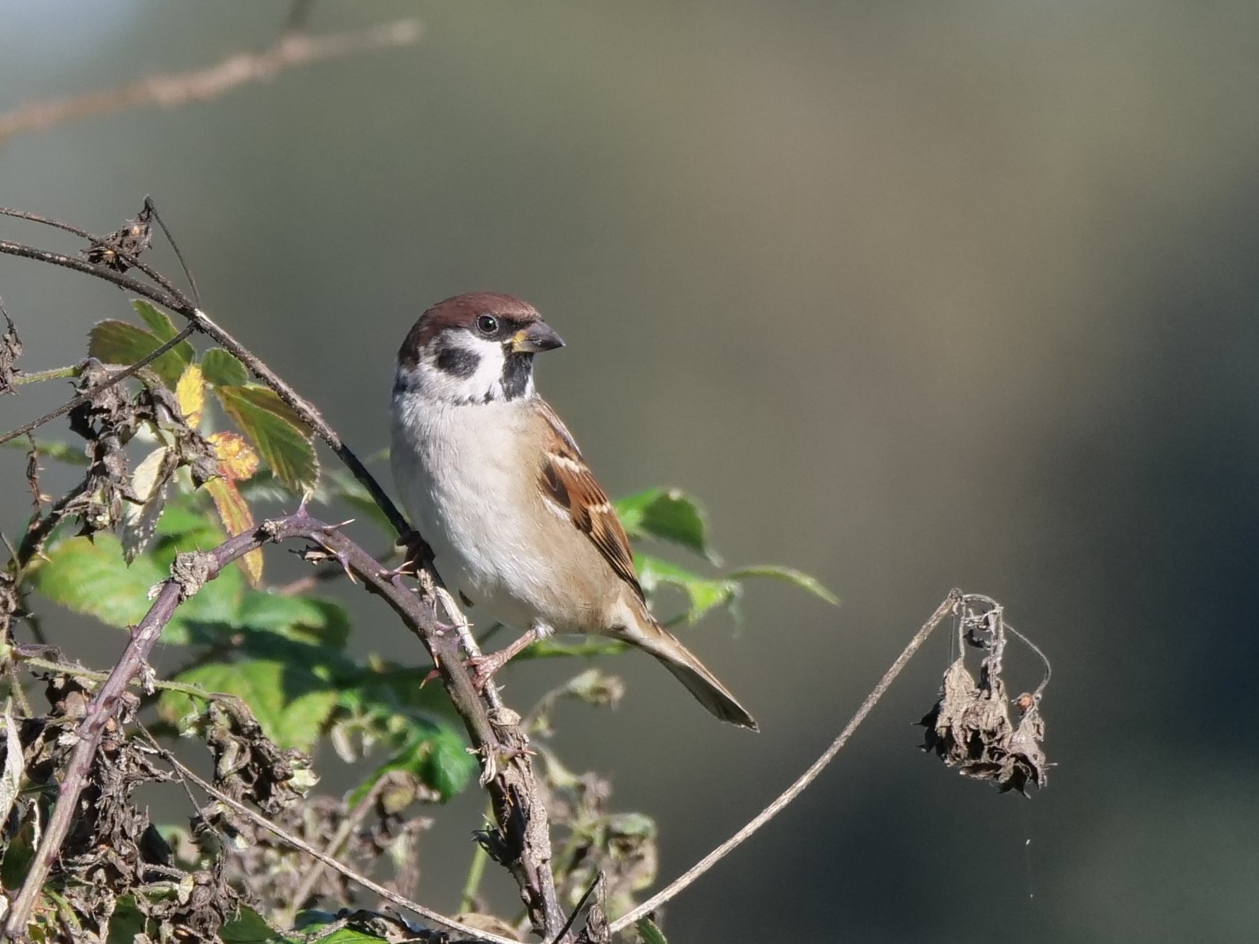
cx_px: 630
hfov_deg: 2.5
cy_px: 472
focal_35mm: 800
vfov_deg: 1.9
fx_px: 29100
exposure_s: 1/640
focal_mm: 400
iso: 500
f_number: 8
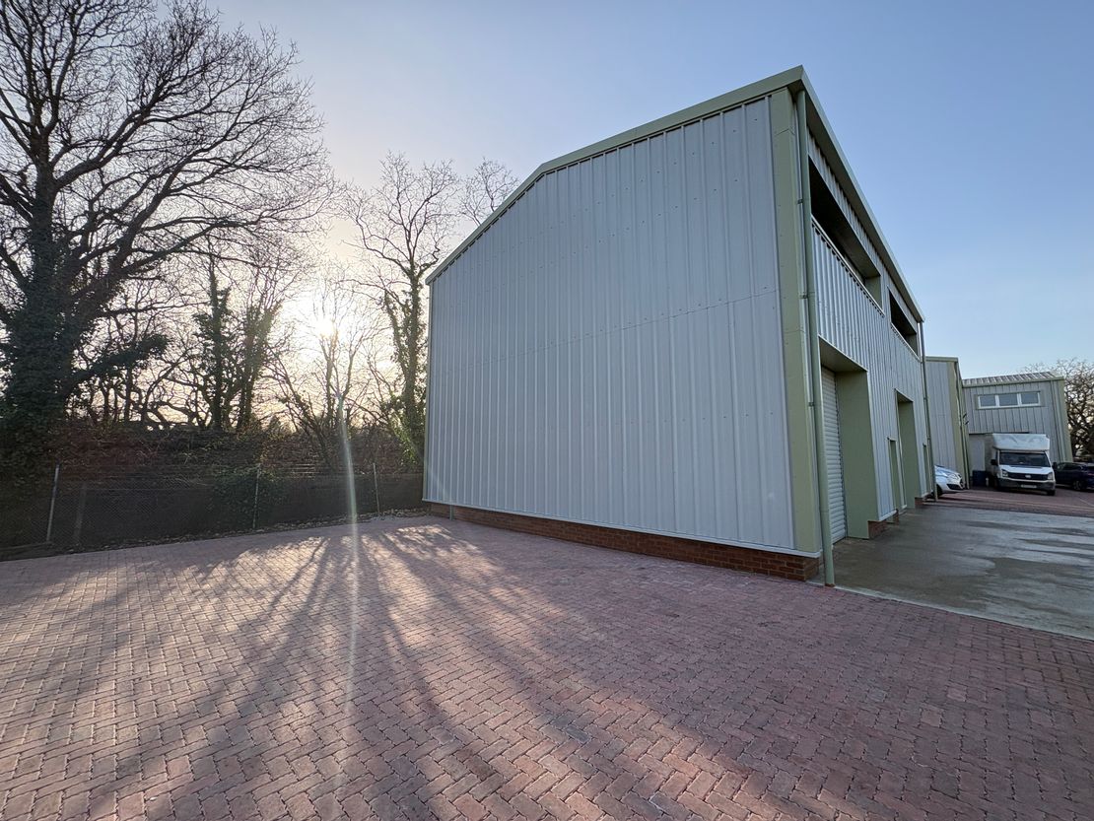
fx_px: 443
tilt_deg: +7.2
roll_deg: +0.6
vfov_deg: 85.7
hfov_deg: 102.1
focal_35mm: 14
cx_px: 547
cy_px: 410
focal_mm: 2.22
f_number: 2.2
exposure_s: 1/756
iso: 64
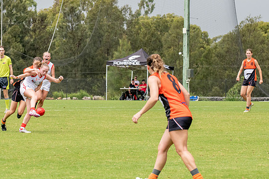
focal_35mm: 291
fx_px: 2175
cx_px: 50
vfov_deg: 4.7
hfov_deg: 7.1
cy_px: 77
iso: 800
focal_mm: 160
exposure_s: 1/1250
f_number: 9
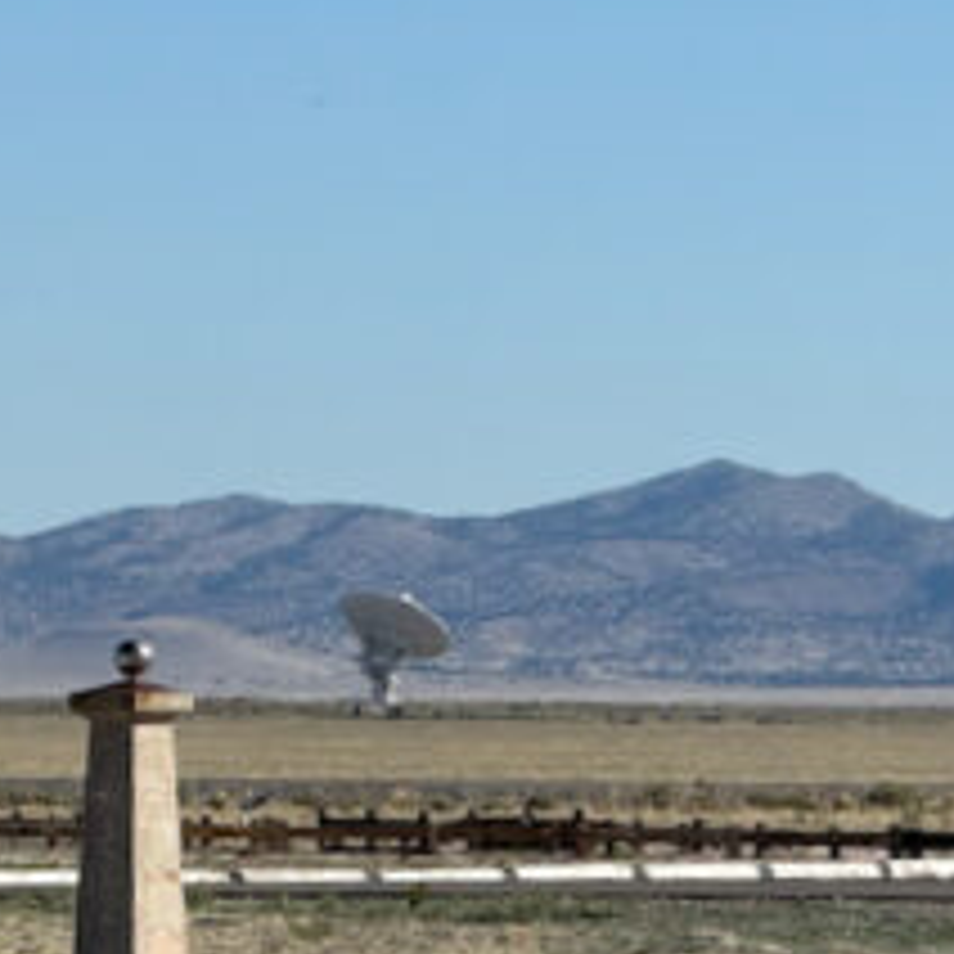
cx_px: 144
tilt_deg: +1.0
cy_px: 504
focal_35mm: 384
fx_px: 11973
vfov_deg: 4.6
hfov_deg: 4.6
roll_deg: +1.3
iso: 50
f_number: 2.8
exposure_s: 1/2212
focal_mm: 15.66
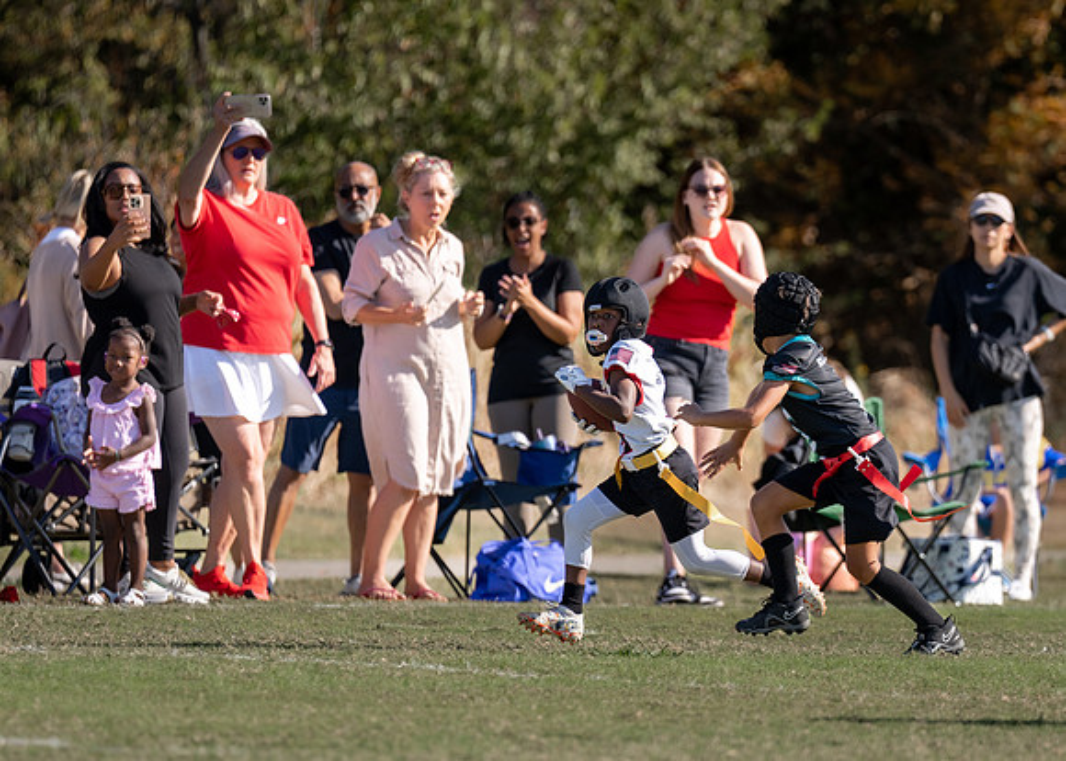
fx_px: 11145
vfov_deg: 3.9
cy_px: 464
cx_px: 782
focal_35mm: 368
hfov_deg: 5.5
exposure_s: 1/2000
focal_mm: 200
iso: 100
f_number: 2.8
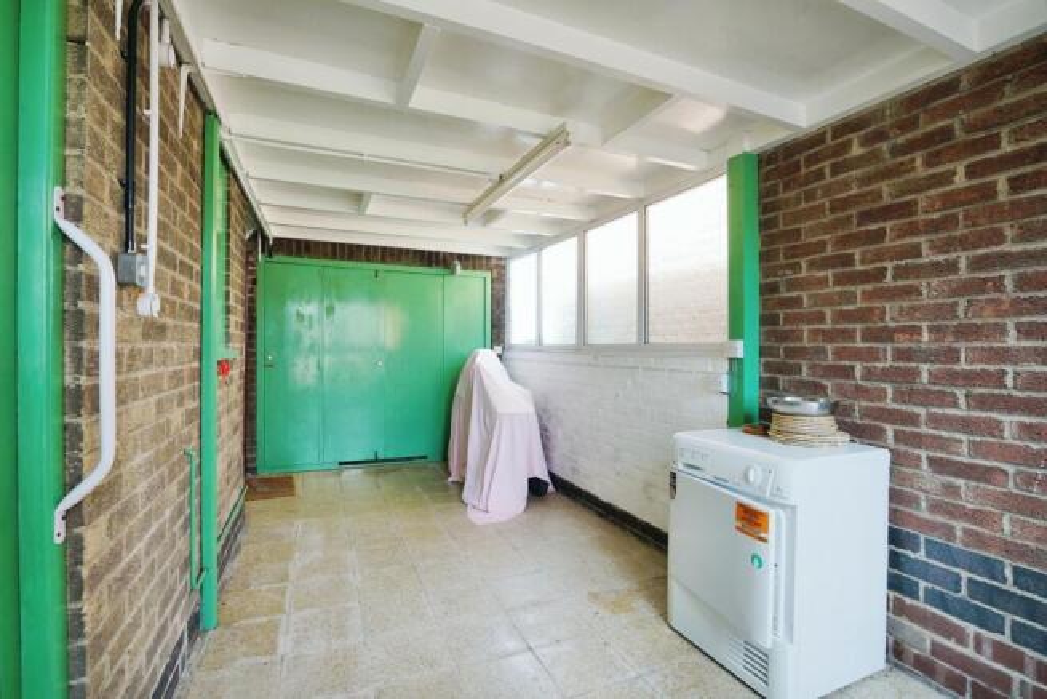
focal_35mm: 16
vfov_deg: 73.8
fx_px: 465
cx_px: 524
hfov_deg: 96.7
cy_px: 350
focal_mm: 16
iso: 1000
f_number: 10
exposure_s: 1/40
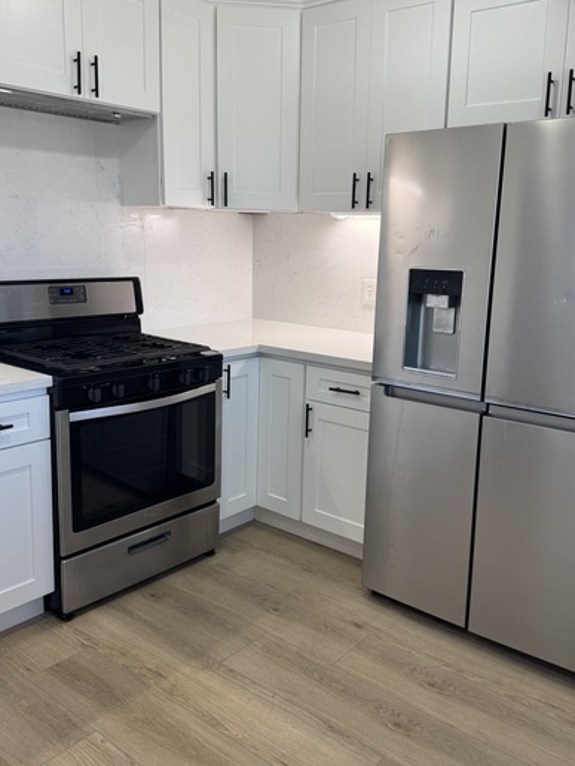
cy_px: 360
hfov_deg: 45.4
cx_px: 303
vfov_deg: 58.3
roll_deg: -0.2
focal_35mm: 31
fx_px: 687
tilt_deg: -10.1
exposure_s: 1/120
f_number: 1.78
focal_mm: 6.76
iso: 64
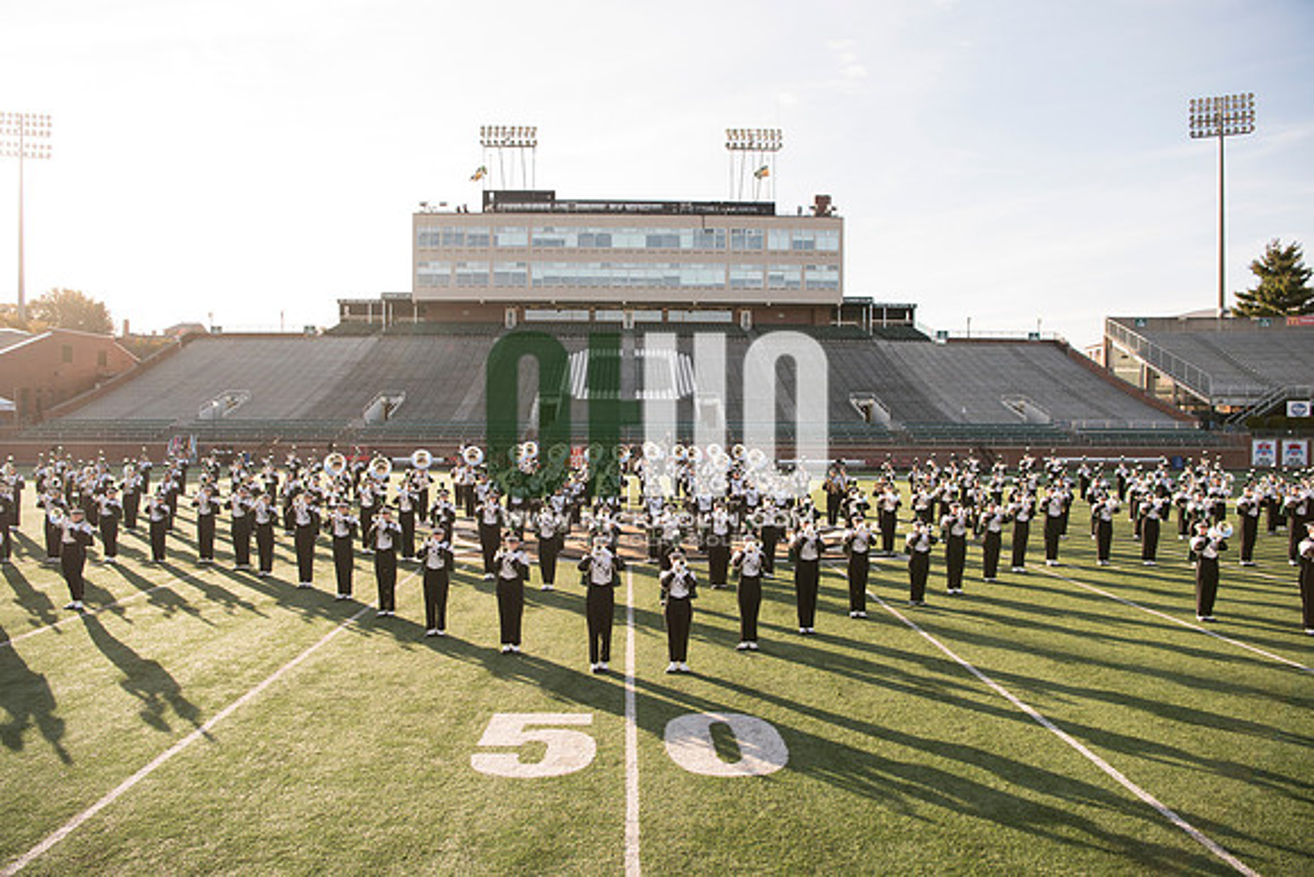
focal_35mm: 24
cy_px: 438
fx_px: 876
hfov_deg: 73.7
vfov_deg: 53.2
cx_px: 657
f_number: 5
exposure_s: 1/640
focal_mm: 24
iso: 320
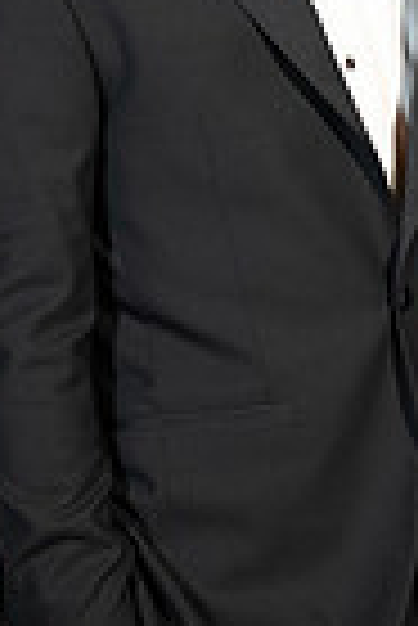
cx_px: 476
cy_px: 297
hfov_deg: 6.6
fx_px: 3579
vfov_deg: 10.0
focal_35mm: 206
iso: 1600
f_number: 2.8
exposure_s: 1/160
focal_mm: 63.6
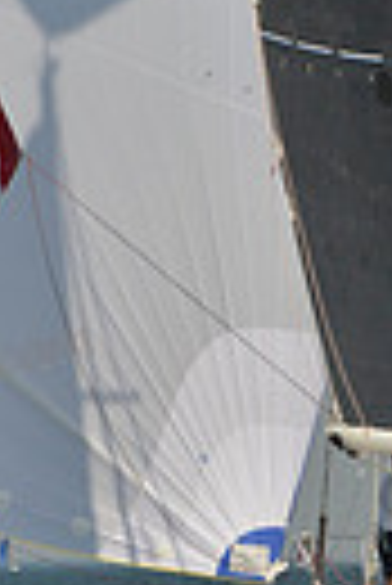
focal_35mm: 312
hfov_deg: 4.4
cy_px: -346
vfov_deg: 6.5
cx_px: 327
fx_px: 5082
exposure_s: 1/1250
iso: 200
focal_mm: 70
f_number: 8
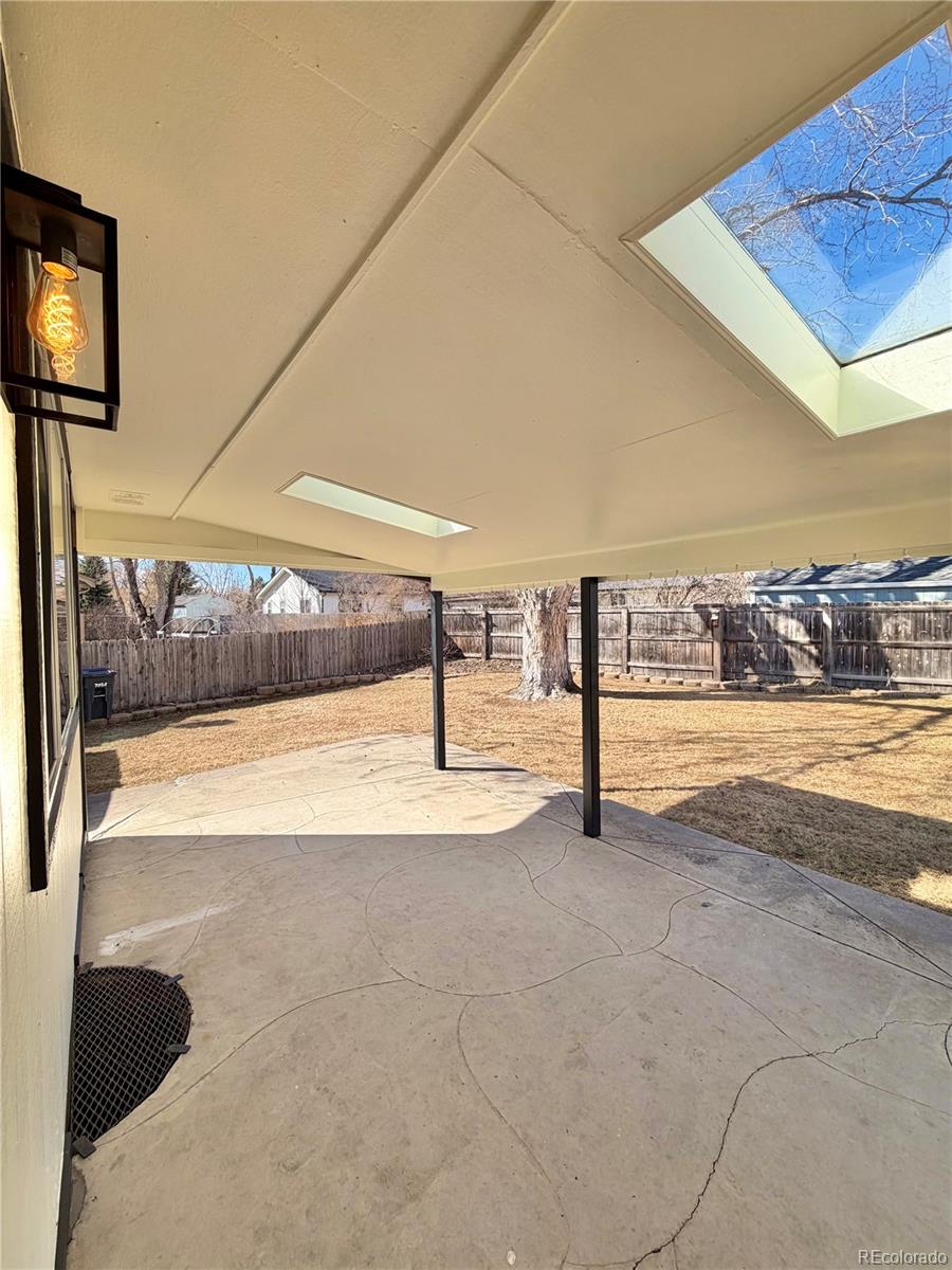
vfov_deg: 102.1
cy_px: 635
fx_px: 513
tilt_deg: -1.8
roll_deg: +0.5
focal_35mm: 14
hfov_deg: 85.7
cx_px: 476
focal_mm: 2.22
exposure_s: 1/658
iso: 40
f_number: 2.2
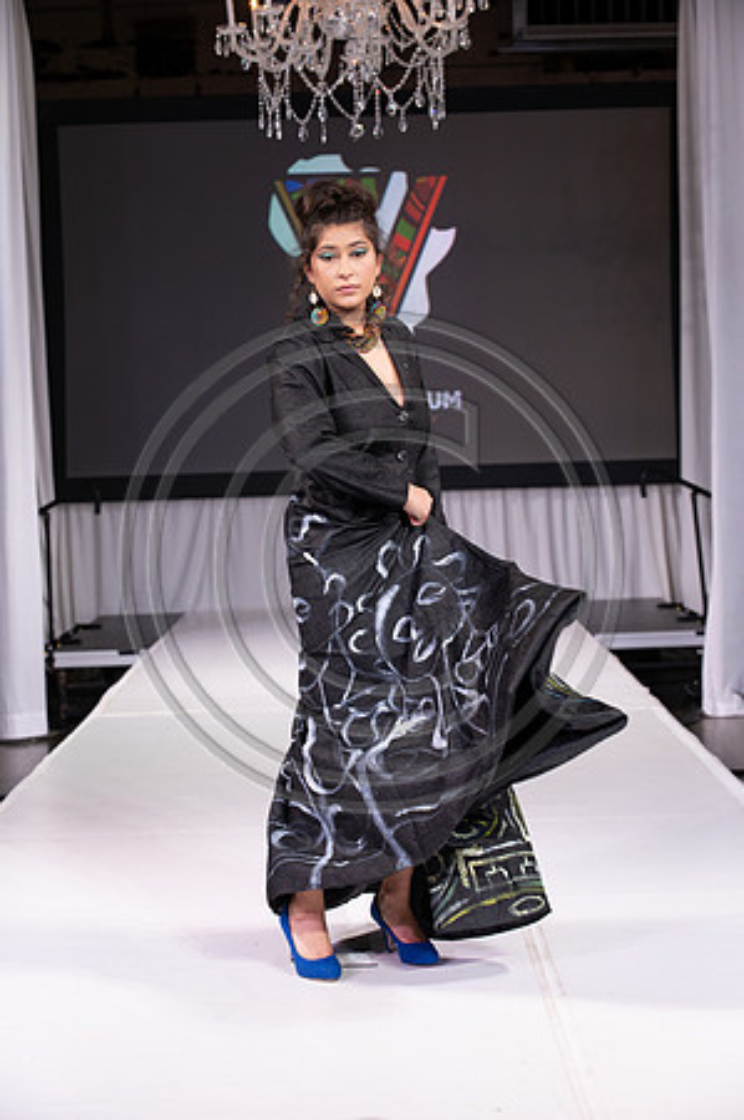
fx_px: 2423
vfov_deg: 26.0
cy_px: 560
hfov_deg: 17.5
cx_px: 372
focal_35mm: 78
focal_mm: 78
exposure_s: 1/400
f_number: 5.6
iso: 2000
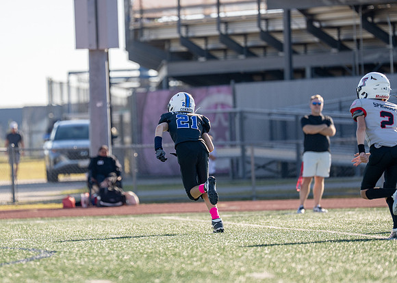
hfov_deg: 6.6
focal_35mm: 307
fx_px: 3464
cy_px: 147
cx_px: 170
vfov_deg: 4.7
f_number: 2.8
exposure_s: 1/2500
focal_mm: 200
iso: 160
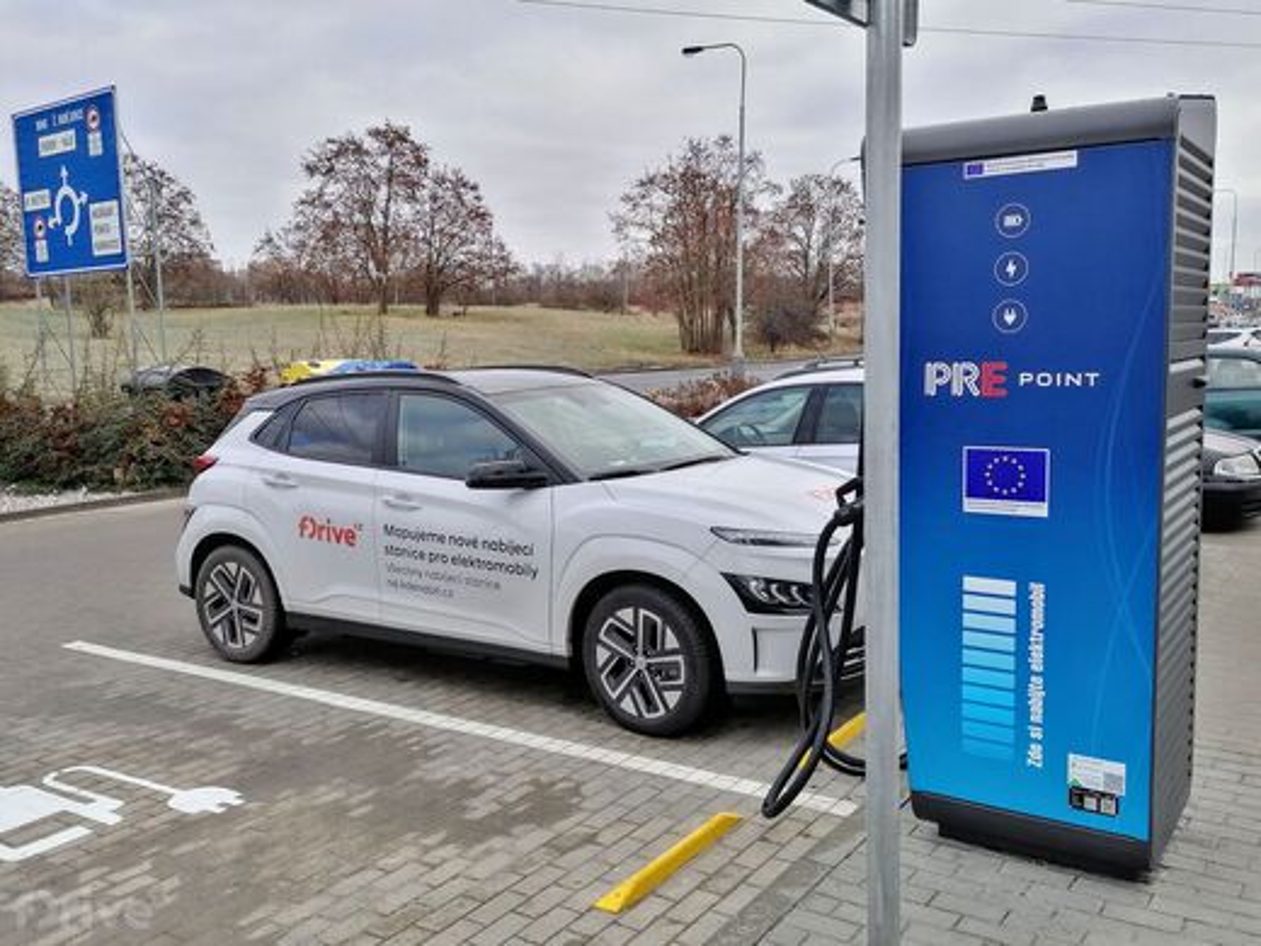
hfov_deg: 56.8
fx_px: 1166
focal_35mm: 32
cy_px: 473
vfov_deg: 44.2
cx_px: 630
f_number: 1.8
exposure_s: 1/286
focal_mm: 5.3
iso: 50
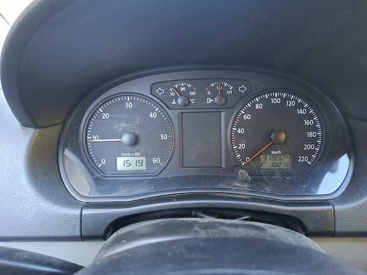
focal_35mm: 23
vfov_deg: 58.9
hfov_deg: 73.9
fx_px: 244
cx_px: 184
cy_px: 138
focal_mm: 5.54
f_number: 1.8
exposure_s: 1/50
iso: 320
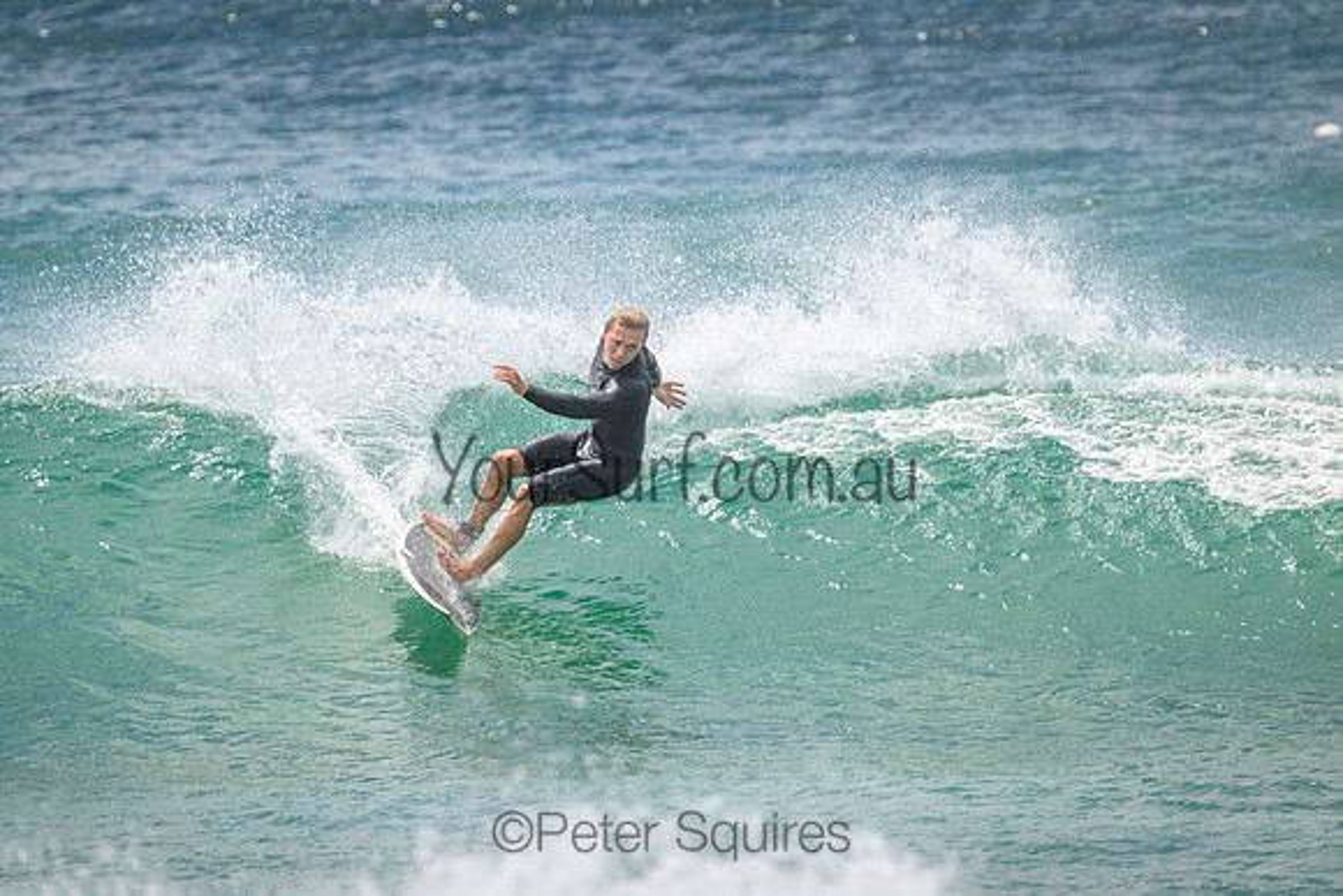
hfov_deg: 2.6
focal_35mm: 800
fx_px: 29850
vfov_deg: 1.7
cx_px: 672
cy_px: 448
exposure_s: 1/2000
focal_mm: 800
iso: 900
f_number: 11
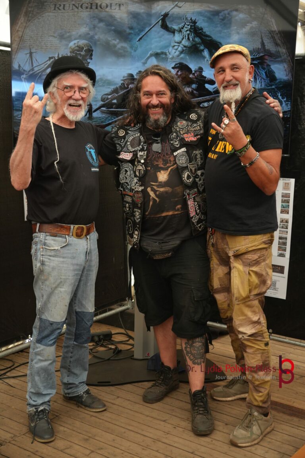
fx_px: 572
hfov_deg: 29.9
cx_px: 152
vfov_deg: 43.6
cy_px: 229
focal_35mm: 45
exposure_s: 1/160
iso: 500
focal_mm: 30
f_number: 4
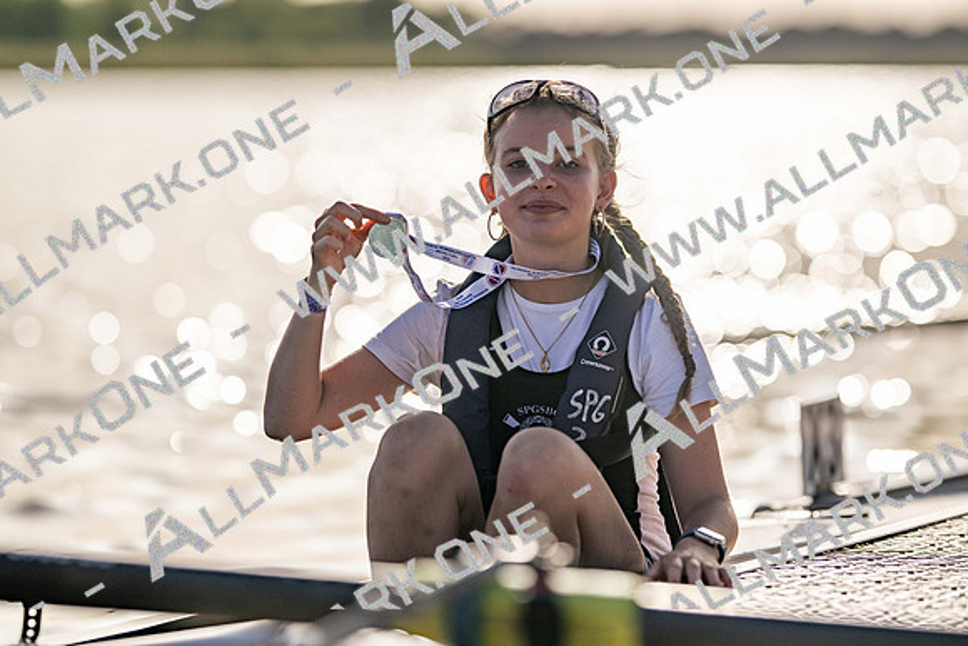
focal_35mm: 135
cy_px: 323
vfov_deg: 10.2
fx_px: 3631
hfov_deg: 15.2
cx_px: 484
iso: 64
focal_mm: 135
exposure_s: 1/32000
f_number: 1.8
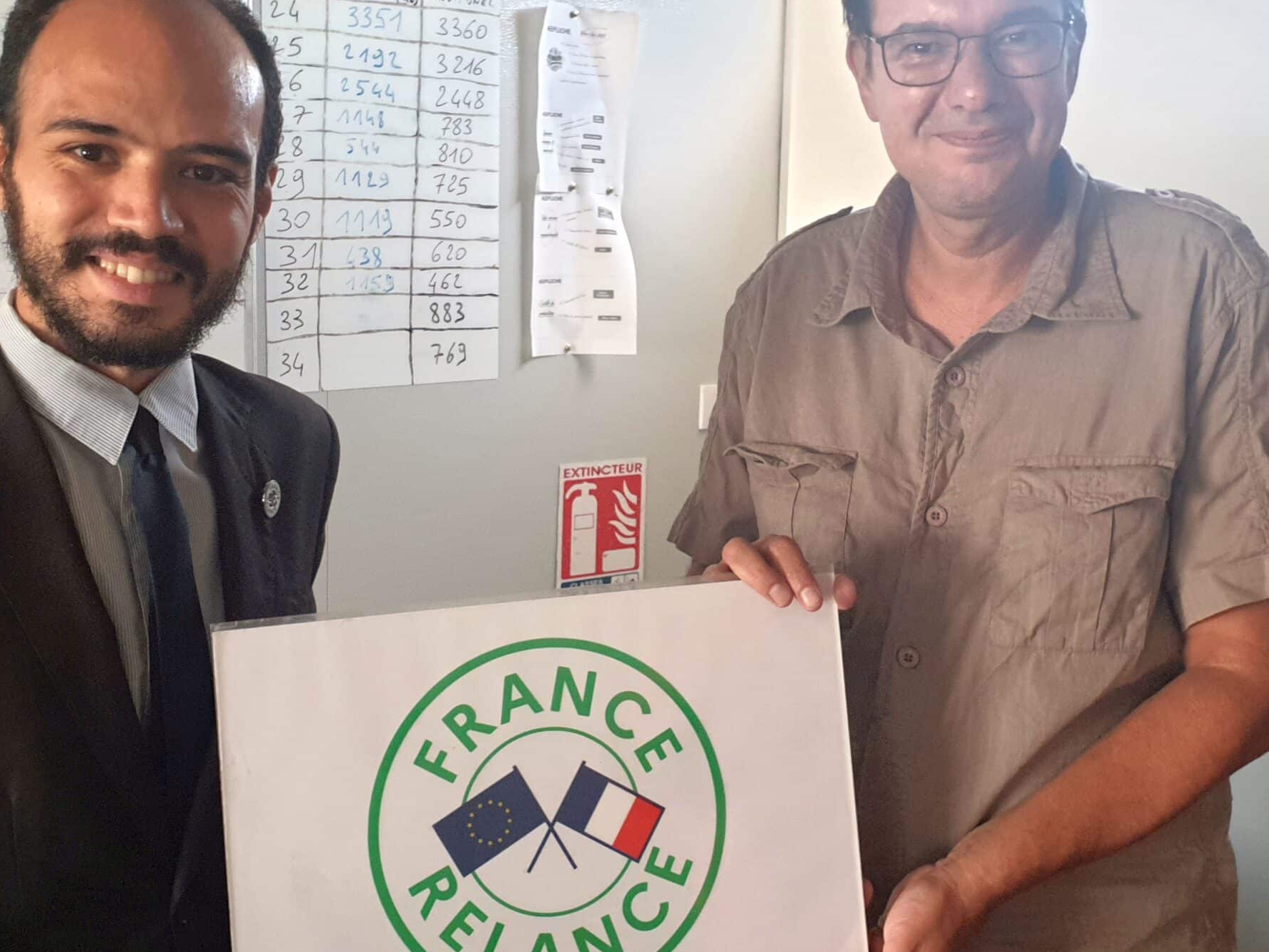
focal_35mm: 30
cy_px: 445
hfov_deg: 59.9
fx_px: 1100
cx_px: 605
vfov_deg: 46.8
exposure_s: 1/60
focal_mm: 4.3
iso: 250
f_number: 2.4
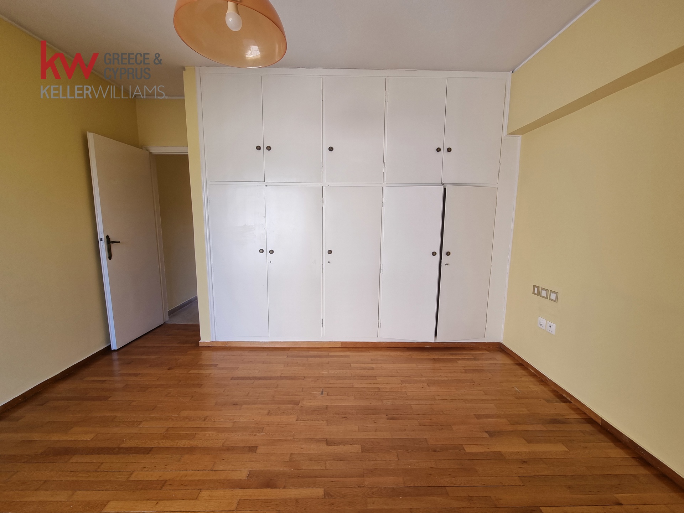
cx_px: 342
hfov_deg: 106.2
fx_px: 257
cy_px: 256
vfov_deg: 89.9
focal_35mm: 13
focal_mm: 2.2
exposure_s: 1/113
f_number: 2.2
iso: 50
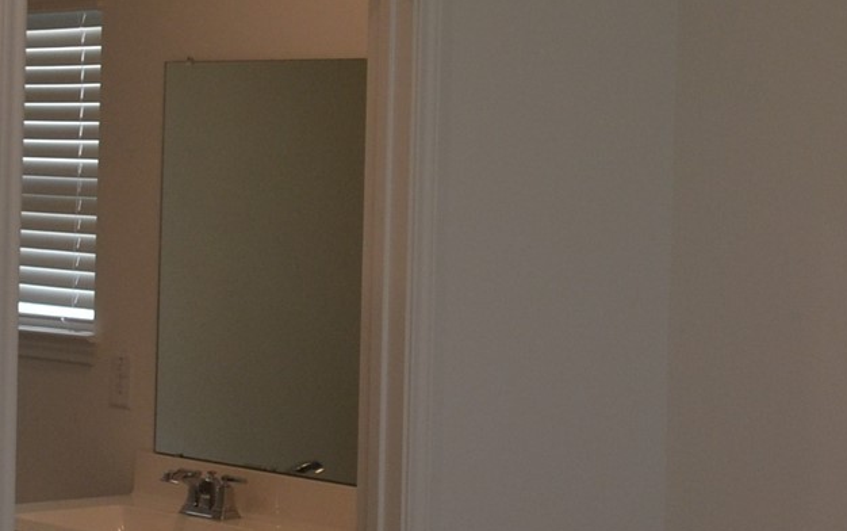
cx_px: 614
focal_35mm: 106
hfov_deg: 19.5
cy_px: 130
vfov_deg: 12.3
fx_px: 2448
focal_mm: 20
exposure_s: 1/100
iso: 400
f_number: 5
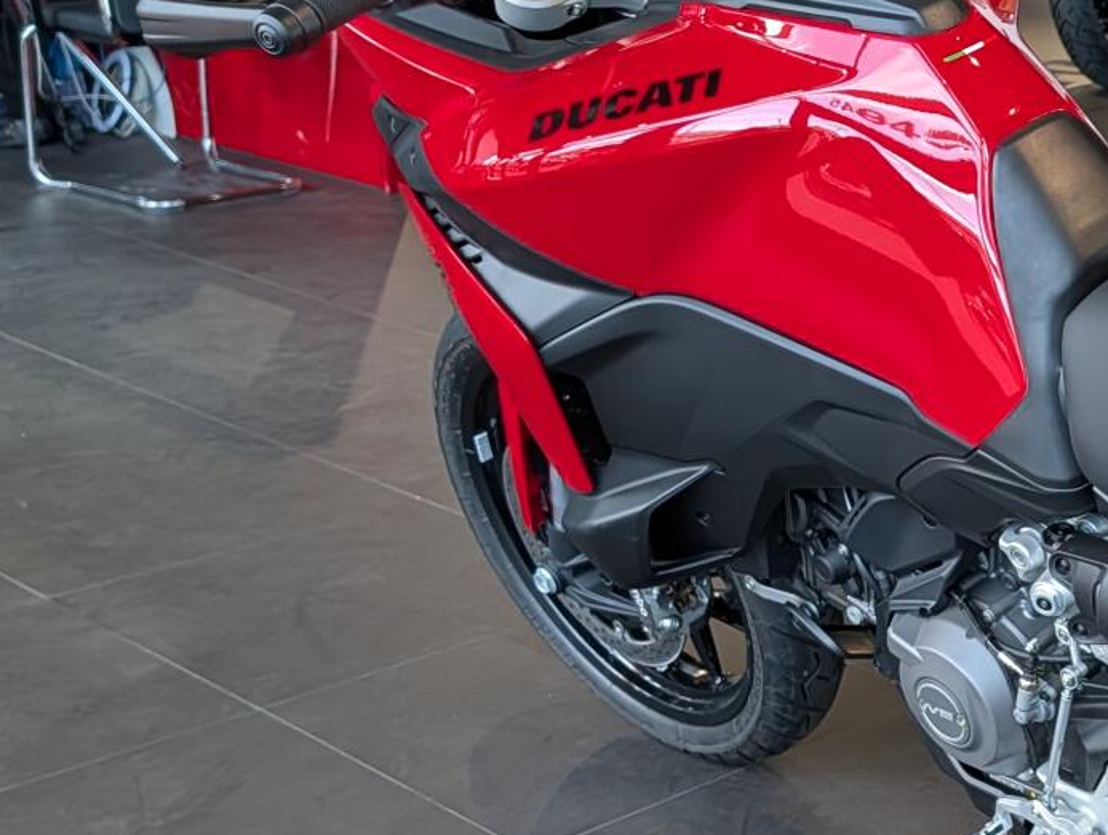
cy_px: 549
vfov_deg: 21.3
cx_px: 1322
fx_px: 2212
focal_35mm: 69
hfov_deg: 25.3
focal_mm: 6.9
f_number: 1.68
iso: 125
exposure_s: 1/120
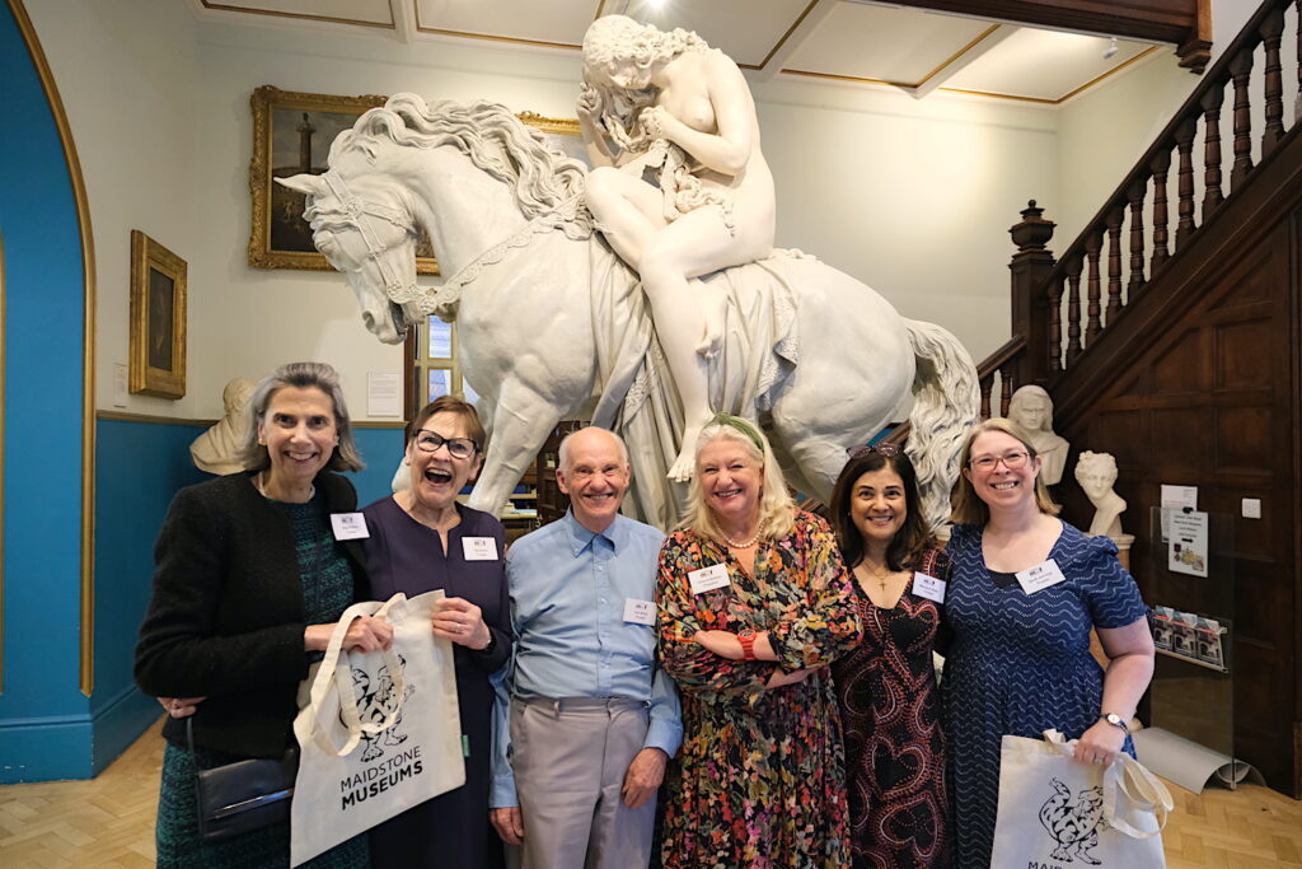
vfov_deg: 55.1
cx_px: 651
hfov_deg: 76.1
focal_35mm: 23
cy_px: 434
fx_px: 832
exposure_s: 1/45
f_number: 3.5
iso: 3200
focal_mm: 15
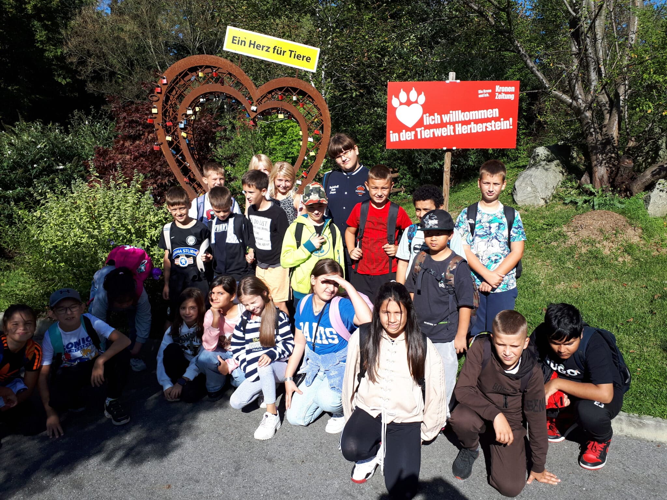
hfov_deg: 65.3
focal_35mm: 27
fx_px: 520
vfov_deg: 51.4
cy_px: 250
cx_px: 334
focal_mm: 3.6
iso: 40
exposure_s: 1/1129
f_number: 1.9
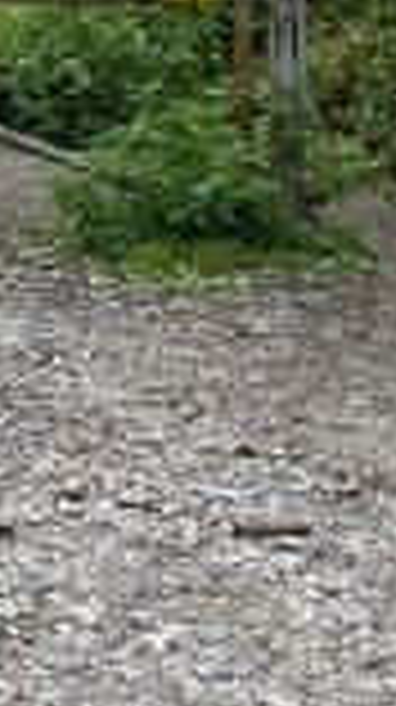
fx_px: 2489
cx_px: -810
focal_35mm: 133
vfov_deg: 14.9
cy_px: -391
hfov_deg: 7.8
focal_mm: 6.9
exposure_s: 1/1119
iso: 80
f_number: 1.8
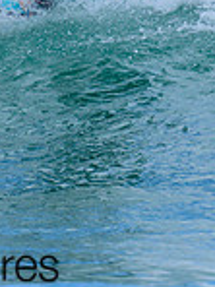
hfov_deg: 0.6
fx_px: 21689
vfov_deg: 0.8
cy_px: -143
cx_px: -42
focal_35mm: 2619
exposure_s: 1/2000
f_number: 8
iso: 360
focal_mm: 560
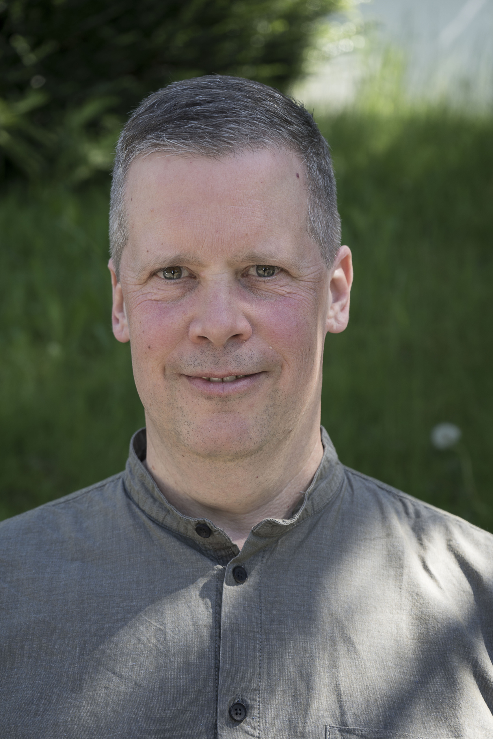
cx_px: 246
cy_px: 370
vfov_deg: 28.8
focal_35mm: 70
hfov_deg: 19.5
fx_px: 1438
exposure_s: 1/80
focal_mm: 70
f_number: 6.3
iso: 100
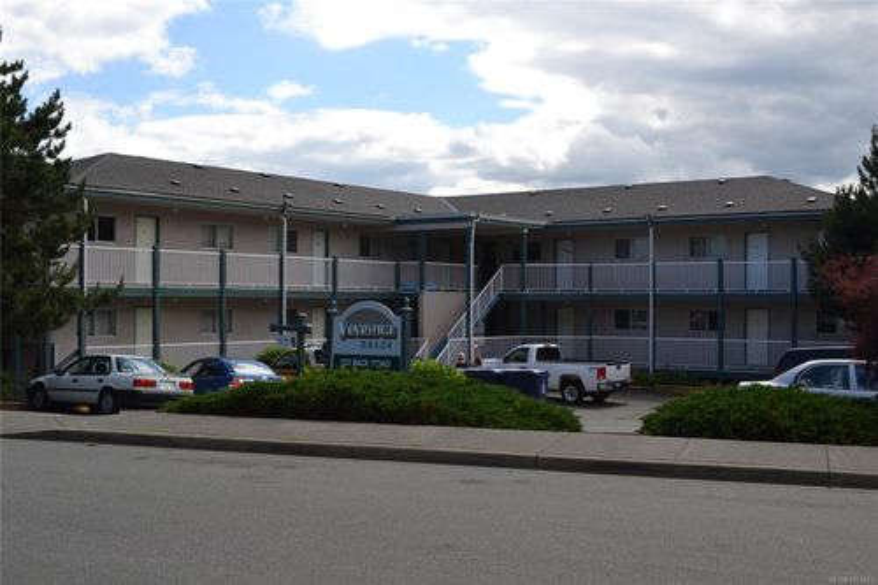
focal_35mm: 45
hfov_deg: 43.6
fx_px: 1097
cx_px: 439
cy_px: 292
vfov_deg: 29.8
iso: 100
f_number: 8
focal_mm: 30
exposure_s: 1/200
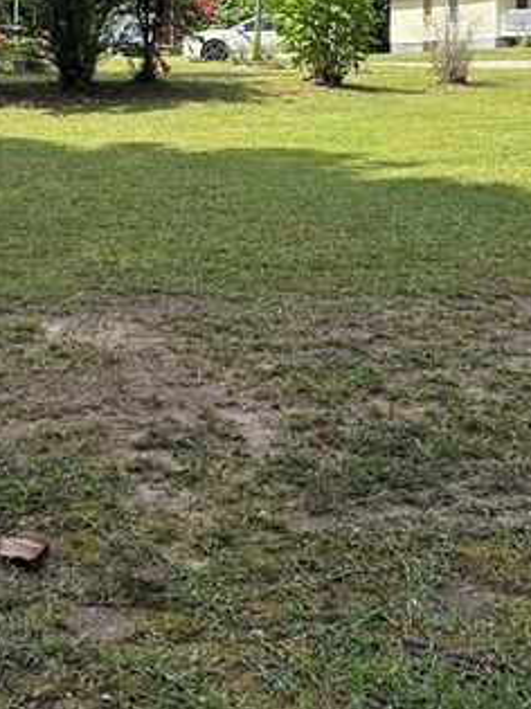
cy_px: 91
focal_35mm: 55
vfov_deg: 33.4
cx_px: 122
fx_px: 1126
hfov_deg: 26.2
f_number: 1.6
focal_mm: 5.96
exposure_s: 1/2398
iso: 50
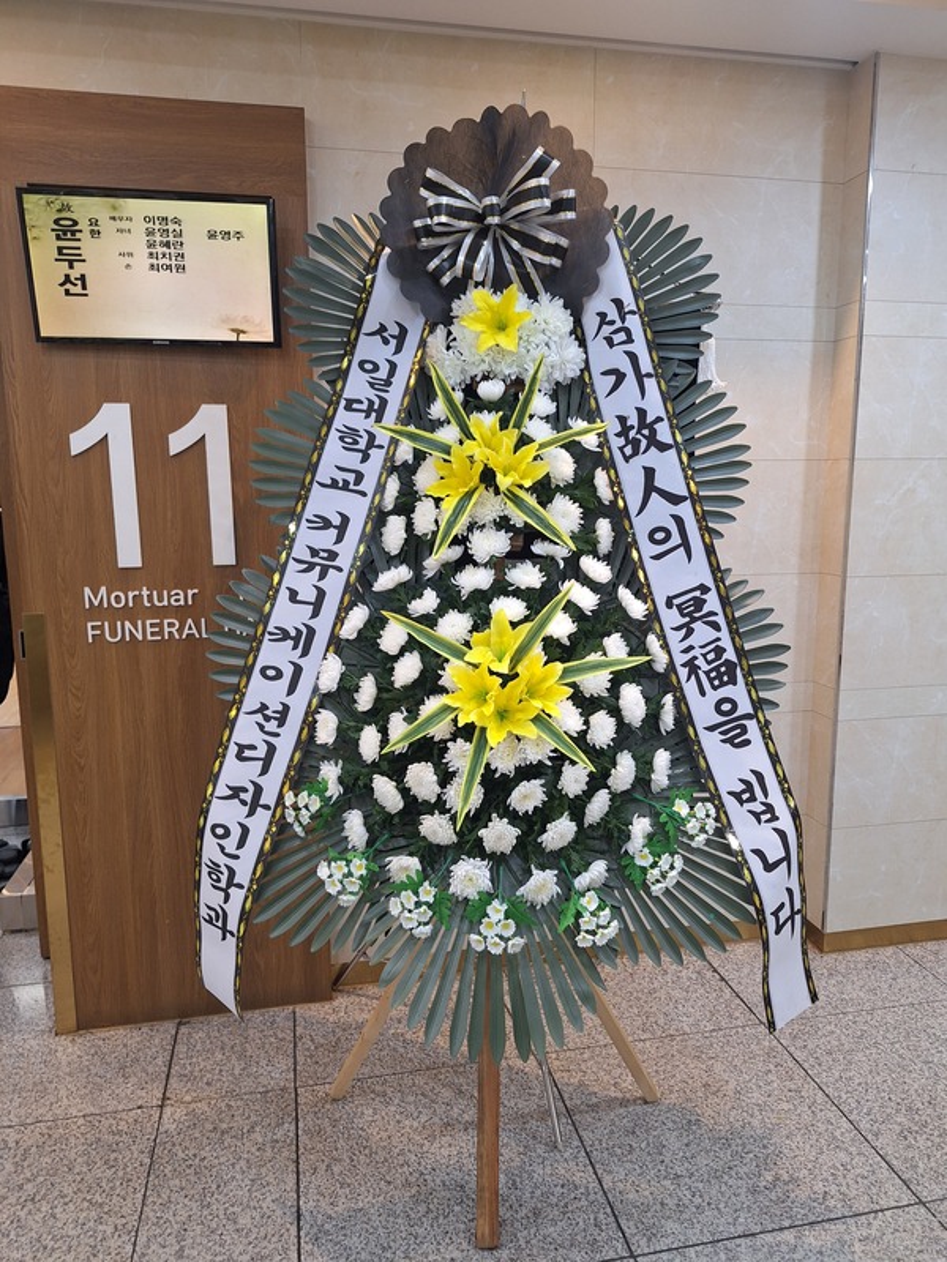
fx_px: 839
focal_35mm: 23
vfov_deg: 73.9
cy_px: 631
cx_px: 474
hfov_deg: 58.9
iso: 160
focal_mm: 5.54
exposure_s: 1/40
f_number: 1.8
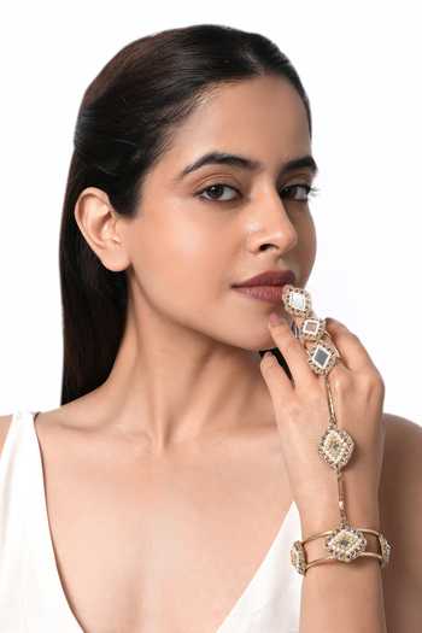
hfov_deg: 37.9
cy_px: 316
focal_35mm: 35
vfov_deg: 54.4
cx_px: 211
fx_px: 615
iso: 100
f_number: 9.5
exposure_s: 1/125
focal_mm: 35
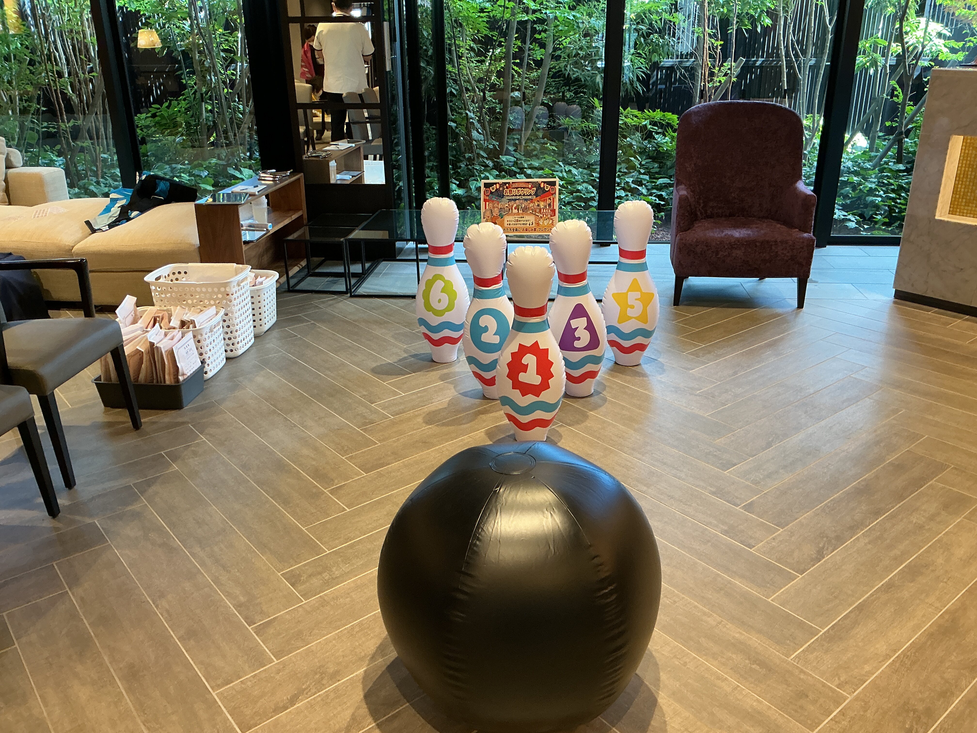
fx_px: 818
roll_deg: +1.3
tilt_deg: -23.9
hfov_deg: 61.7
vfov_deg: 48.2
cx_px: 488
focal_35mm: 29
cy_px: 366
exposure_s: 1/60
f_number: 1.8
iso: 100
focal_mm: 3
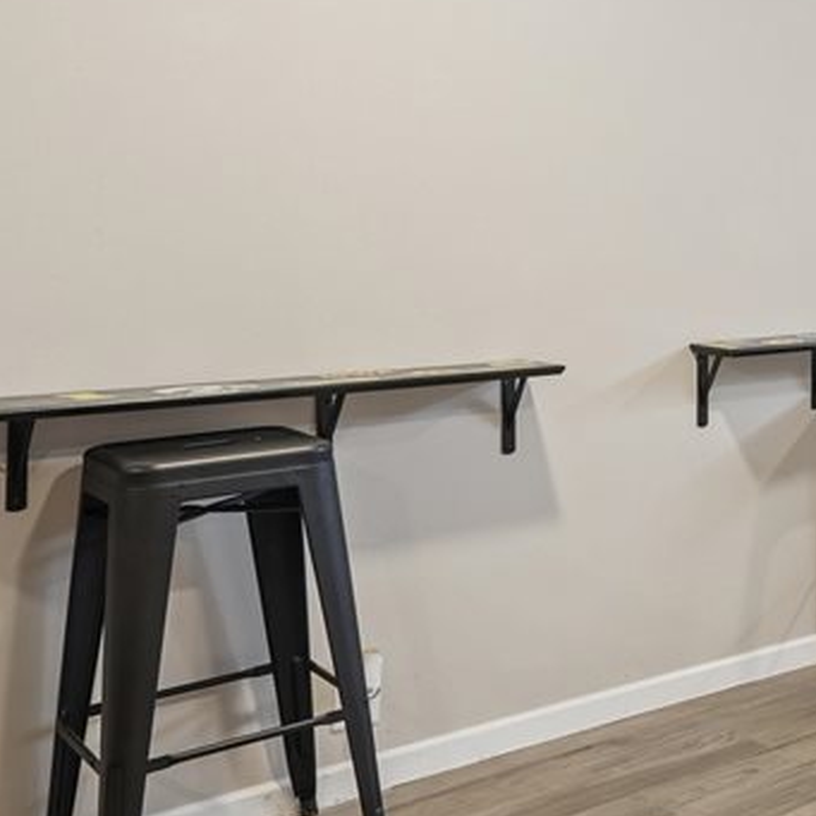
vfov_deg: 32.6
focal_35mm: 51
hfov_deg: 26.0
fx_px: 1360
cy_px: 181
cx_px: 1180
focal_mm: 16
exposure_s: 1/5
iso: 400
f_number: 10
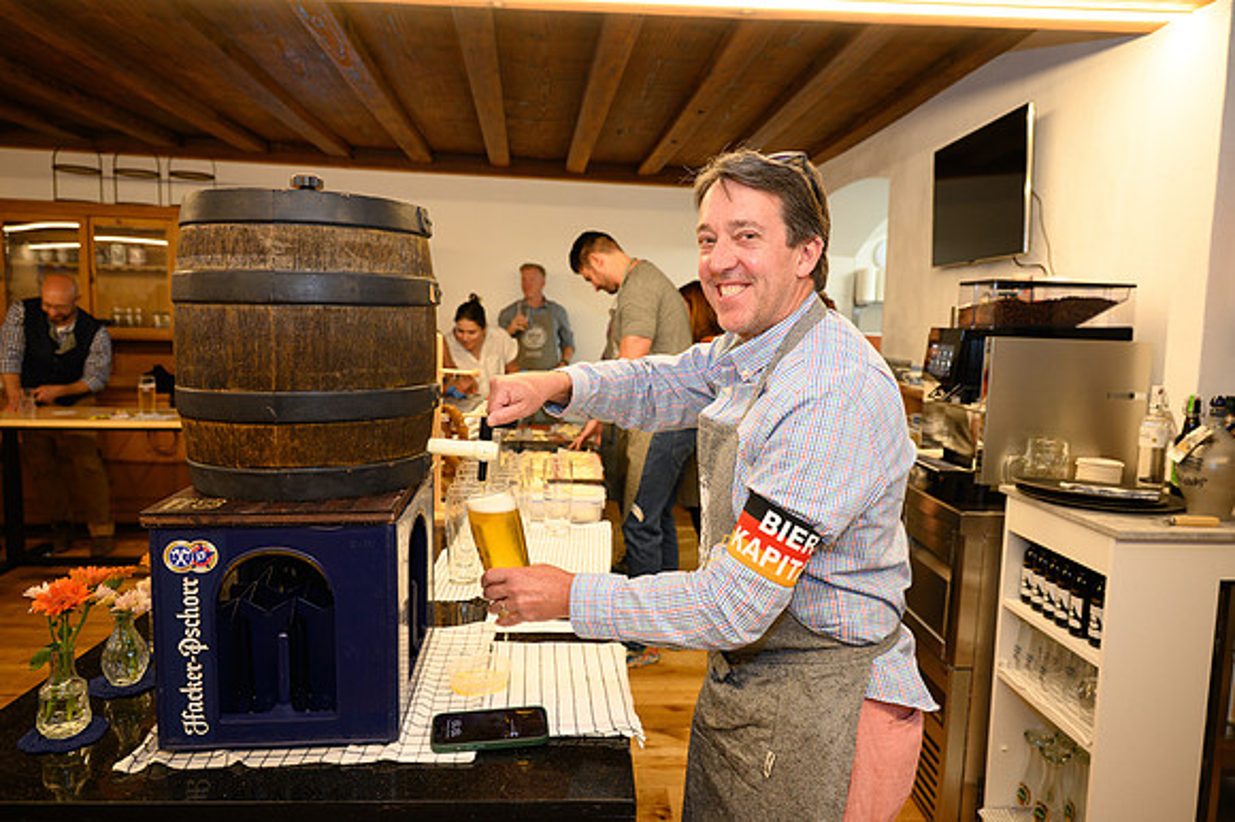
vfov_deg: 53.1
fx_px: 823
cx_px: 618
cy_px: 411
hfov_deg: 73.8
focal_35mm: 24
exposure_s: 1/60
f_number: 4
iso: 1600
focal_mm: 24
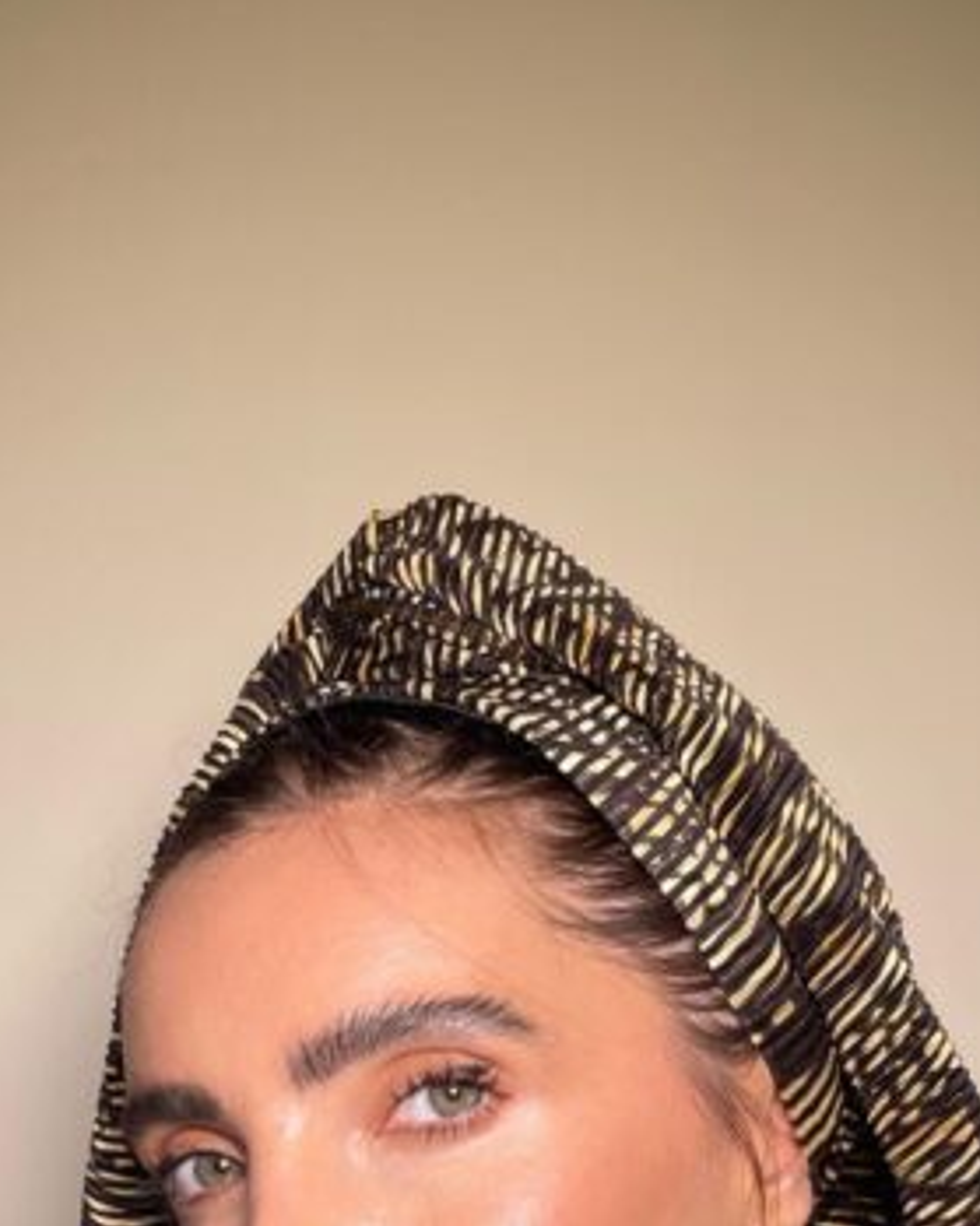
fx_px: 2539
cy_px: 1300
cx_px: 551
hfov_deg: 21.8
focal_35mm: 70
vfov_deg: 25.4
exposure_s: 1/127
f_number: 1.6
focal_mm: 5.1
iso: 32
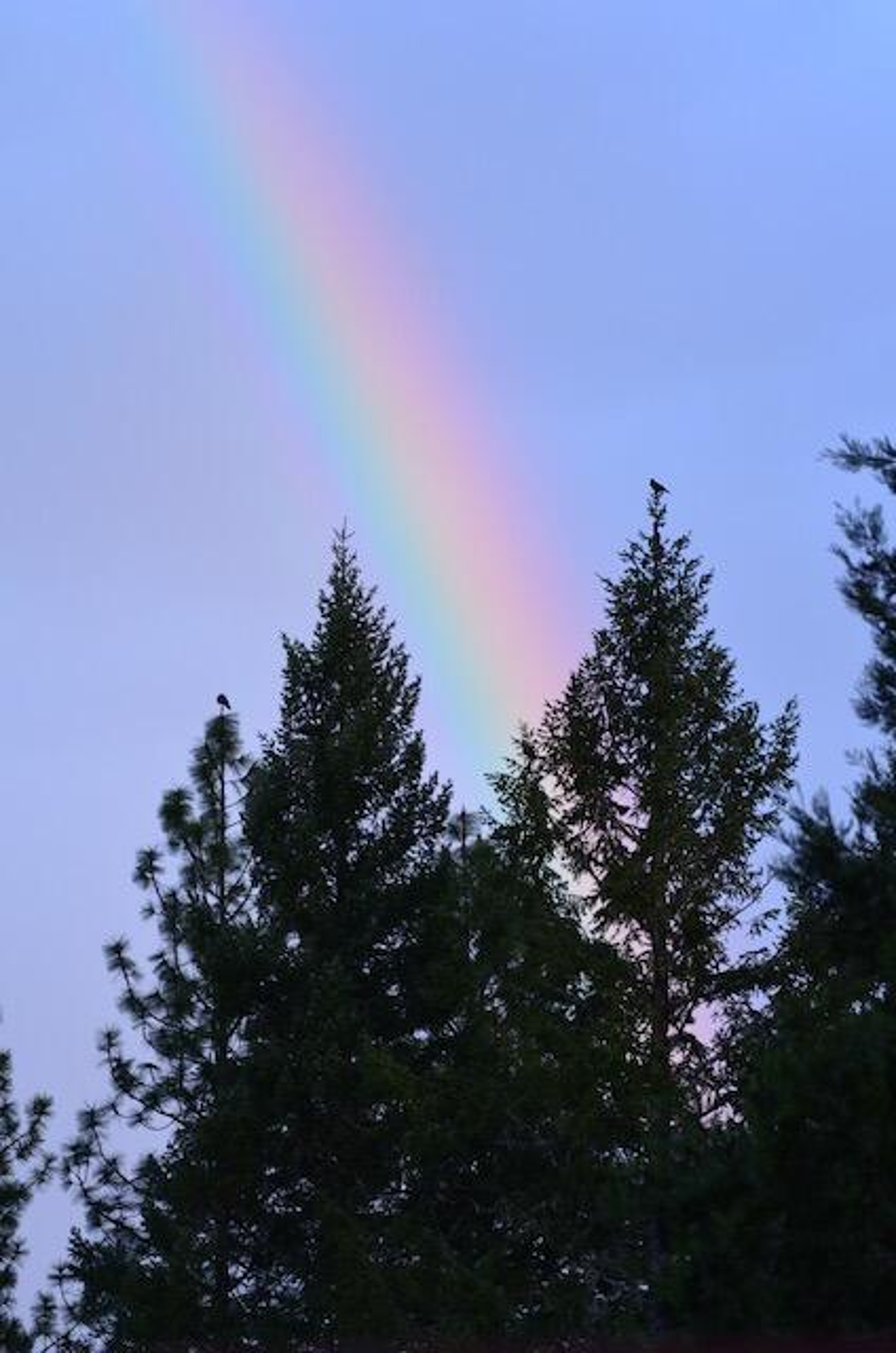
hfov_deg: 7.6
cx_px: 448
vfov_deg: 11.4
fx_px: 6749
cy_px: 676
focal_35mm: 180
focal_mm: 120
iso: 640
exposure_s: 1/250
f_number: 4.5
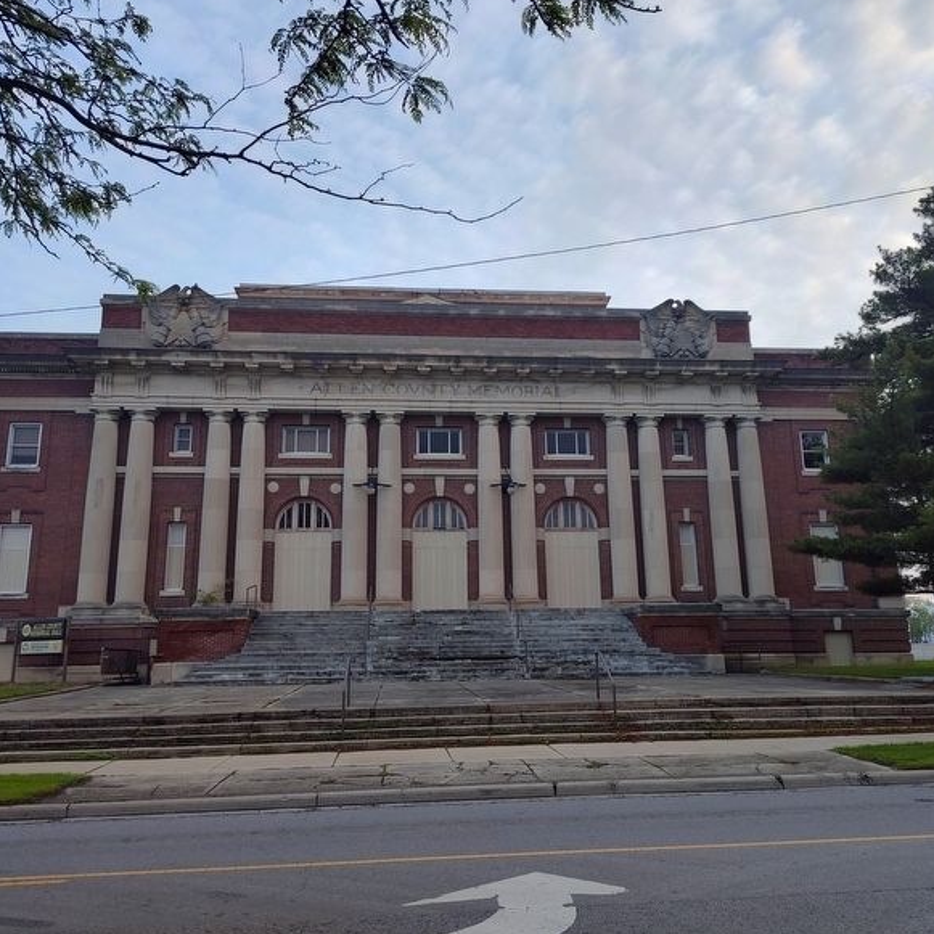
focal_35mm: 28
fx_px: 855
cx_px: 485
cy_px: 457
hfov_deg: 57.3
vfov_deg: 57.3
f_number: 1.8
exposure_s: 1/200
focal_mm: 5.56
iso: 100
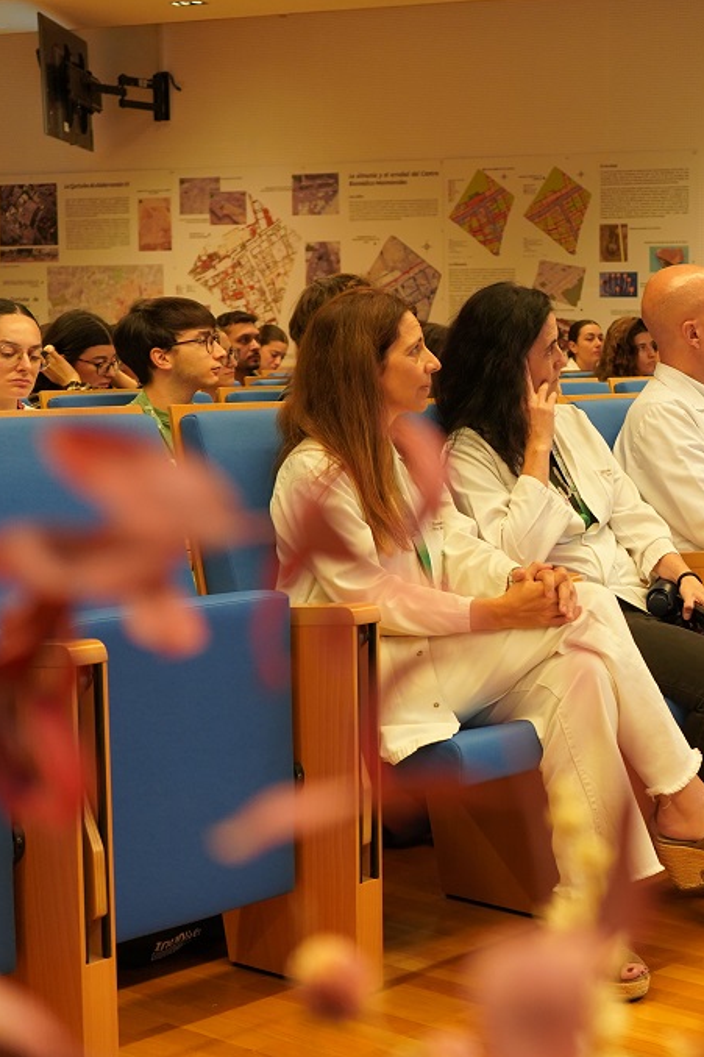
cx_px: 684
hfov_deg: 21.2
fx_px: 1819
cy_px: 528
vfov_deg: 32.4
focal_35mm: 62
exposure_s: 1/160
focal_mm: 41
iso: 2000
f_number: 4.5
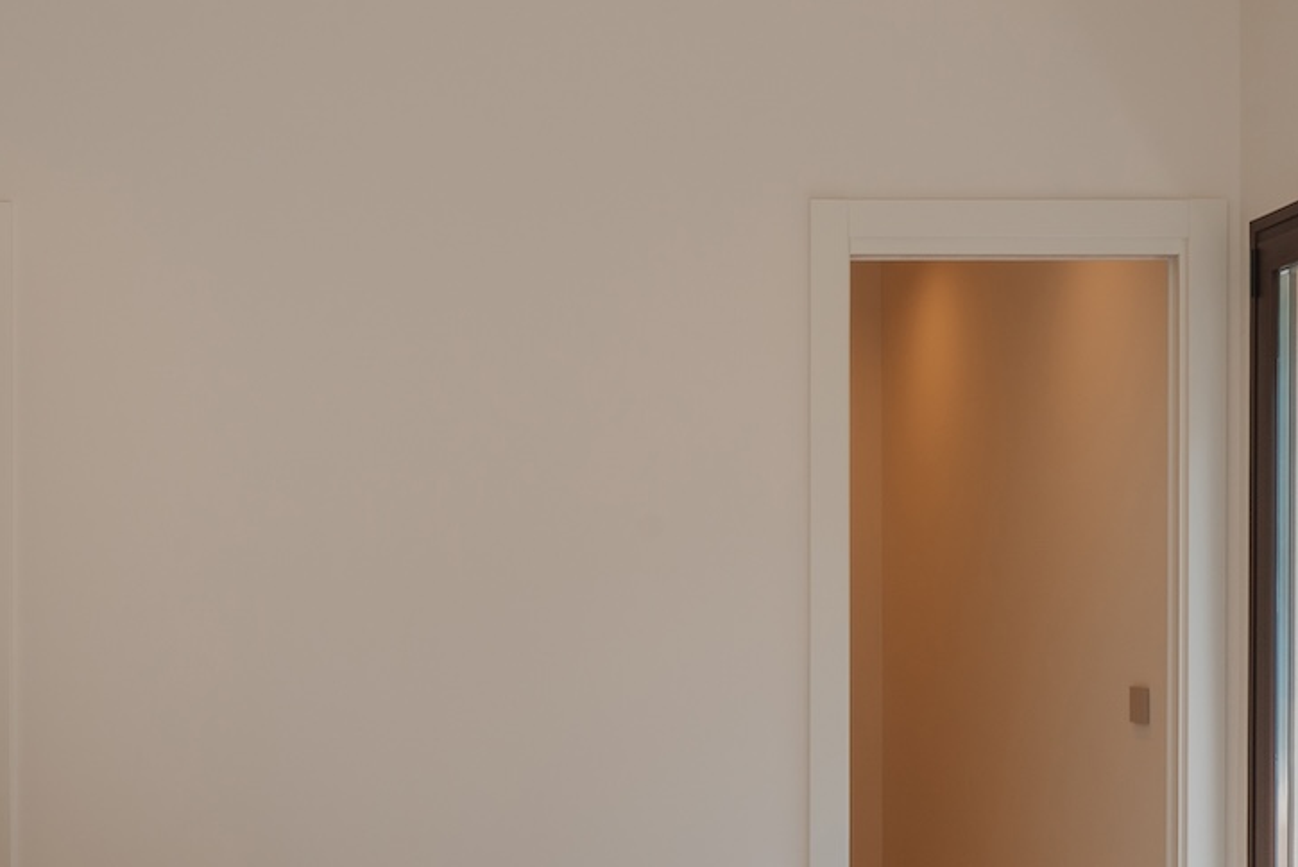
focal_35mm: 46
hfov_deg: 40.8
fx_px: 1671
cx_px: 276
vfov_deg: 29.0
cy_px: 366
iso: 80
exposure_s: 1/5
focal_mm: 17.5
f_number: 14
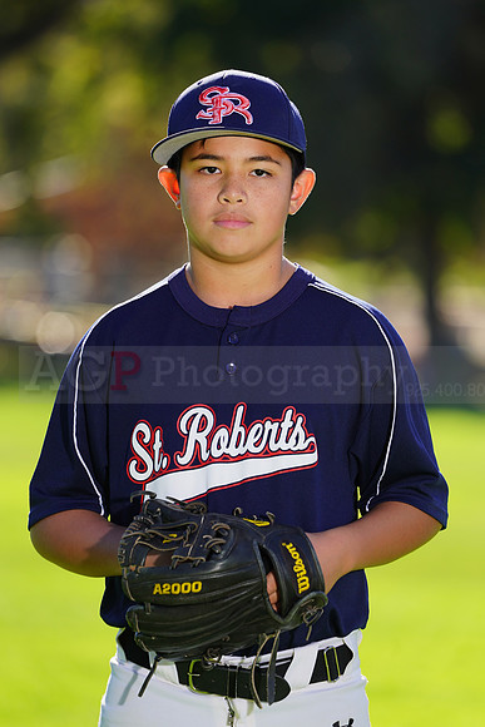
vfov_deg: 5.9
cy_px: 364
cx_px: 242
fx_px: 7028
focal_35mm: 348
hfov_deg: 4.0
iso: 100
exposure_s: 1/250
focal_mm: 348
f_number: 6.3
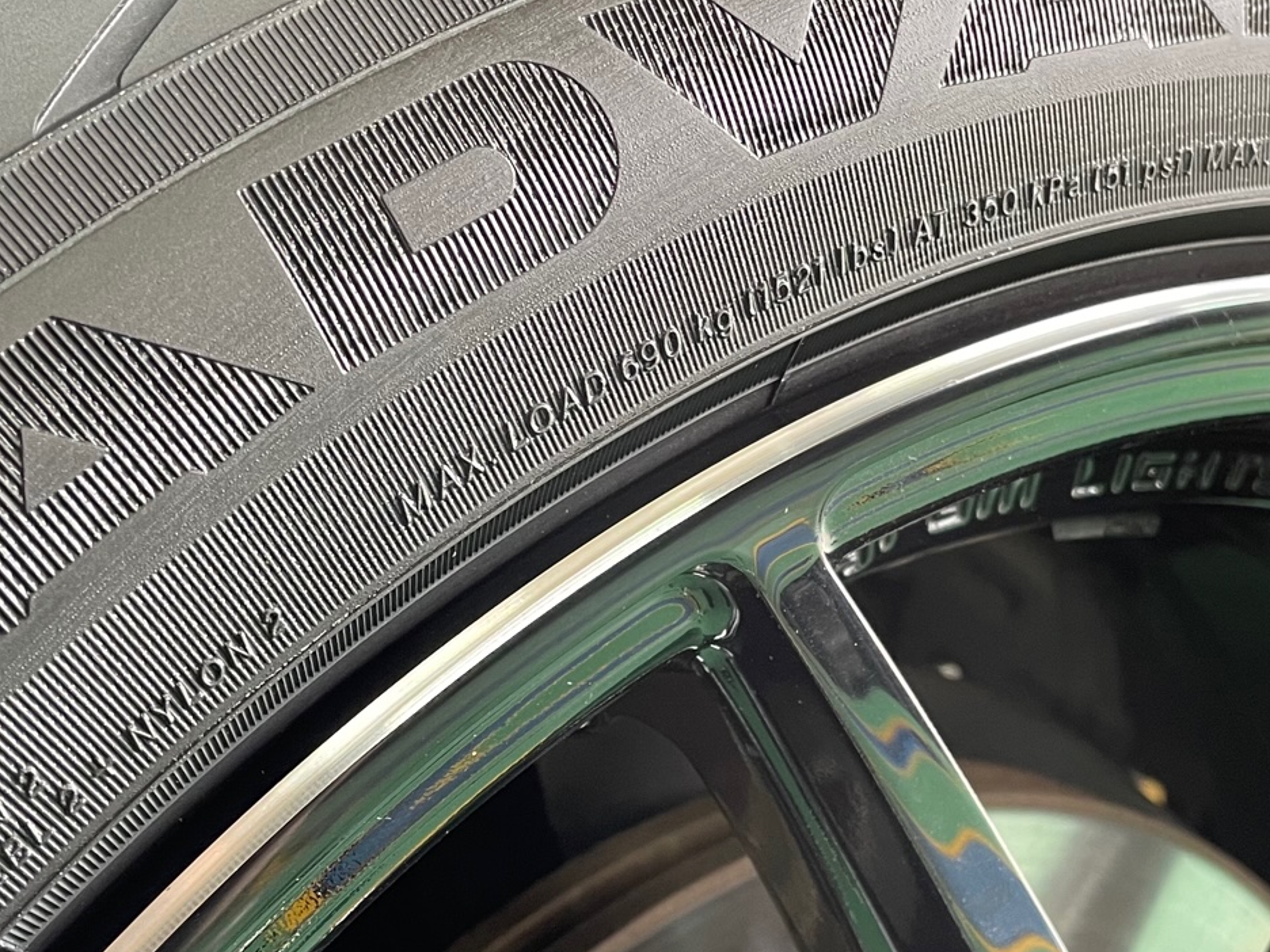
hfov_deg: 34.0
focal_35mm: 56
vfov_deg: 26.1
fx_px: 2055
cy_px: 473
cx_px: 856
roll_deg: +1.5
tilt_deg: -8.3
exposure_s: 1/60
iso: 160
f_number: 1.6
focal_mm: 4.2
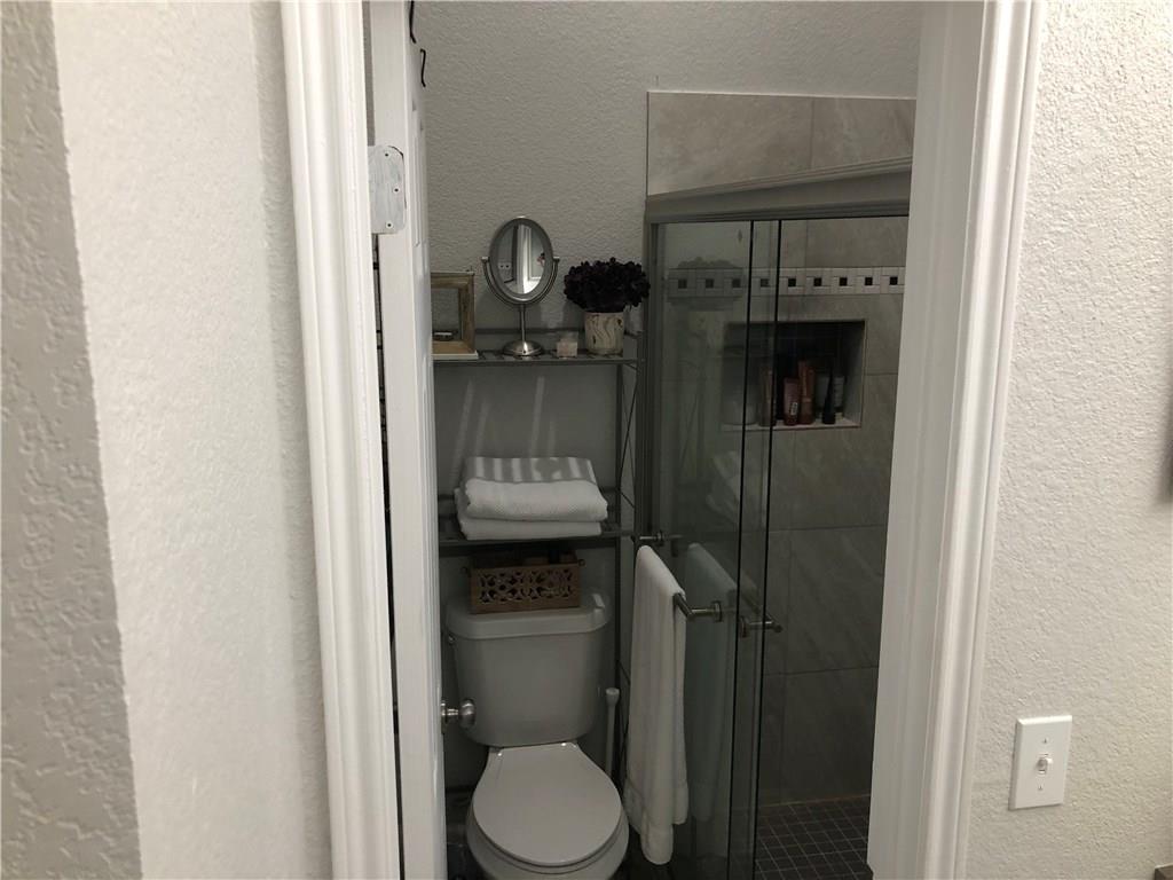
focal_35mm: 28
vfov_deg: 49.7
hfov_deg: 63.4
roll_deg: +0.0
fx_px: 949
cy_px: 440
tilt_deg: -11.3
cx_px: 586
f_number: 1.8
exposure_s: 1/30
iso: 40
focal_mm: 4
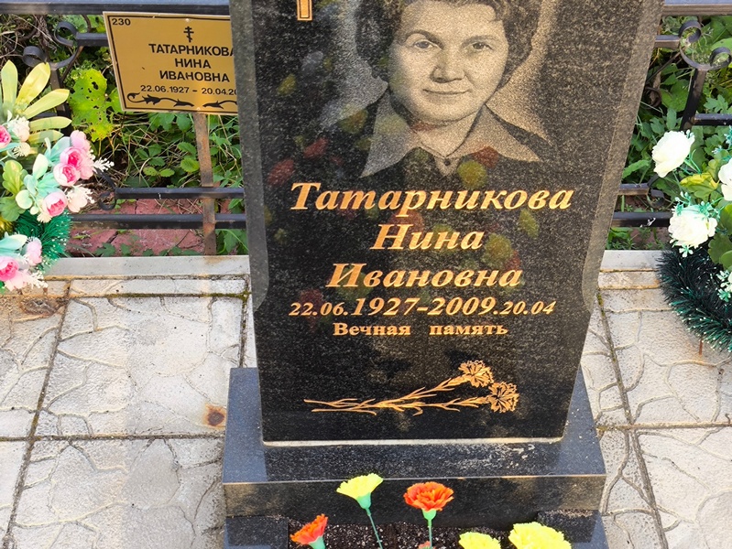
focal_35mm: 50
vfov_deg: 29.1
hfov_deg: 38.2
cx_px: 366
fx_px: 1058
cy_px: 274
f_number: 1.7
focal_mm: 4.71
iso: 50
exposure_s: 1/109
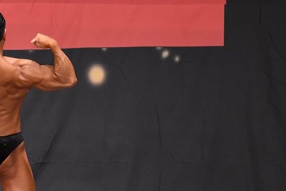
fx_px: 3178
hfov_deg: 5.1
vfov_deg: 3.4
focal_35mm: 400
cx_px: 25
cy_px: 145
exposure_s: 1/400
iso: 6400
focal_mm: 145
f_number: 5.6
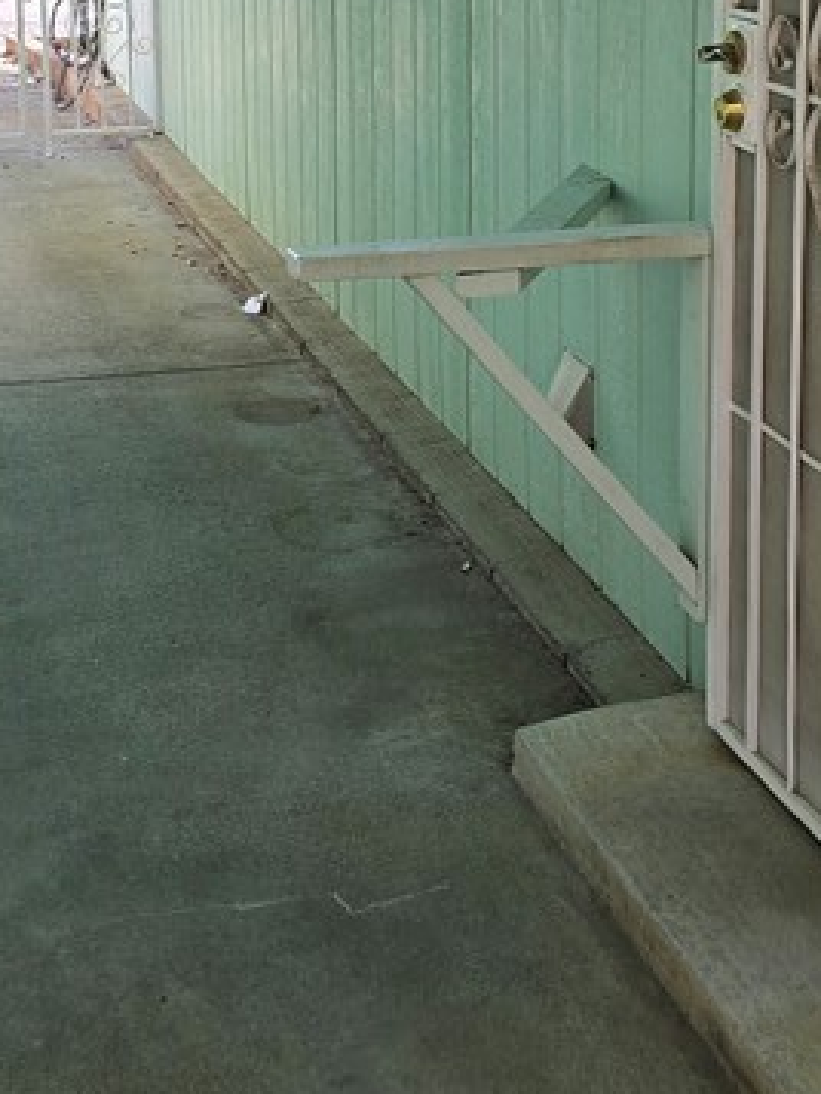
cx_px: 368
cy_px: 138
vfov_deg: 28.4
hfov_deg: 22.3
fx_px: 2086
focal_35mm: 66
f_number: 1.7
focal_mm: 6.3
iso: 20
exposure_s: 1/180
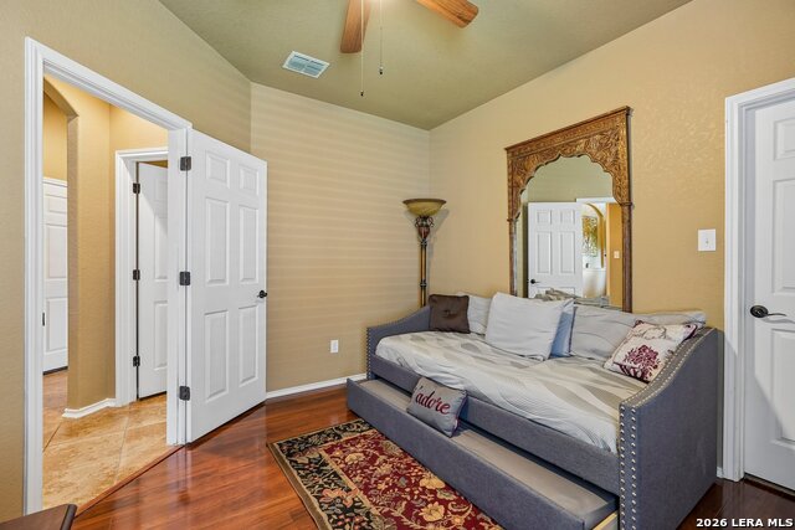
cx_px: 398
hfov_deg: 96.7
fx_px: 353
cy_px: 265
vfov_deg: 73.8
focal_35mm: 16
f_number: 8
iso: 400
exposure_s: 1/2.5
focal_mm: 16
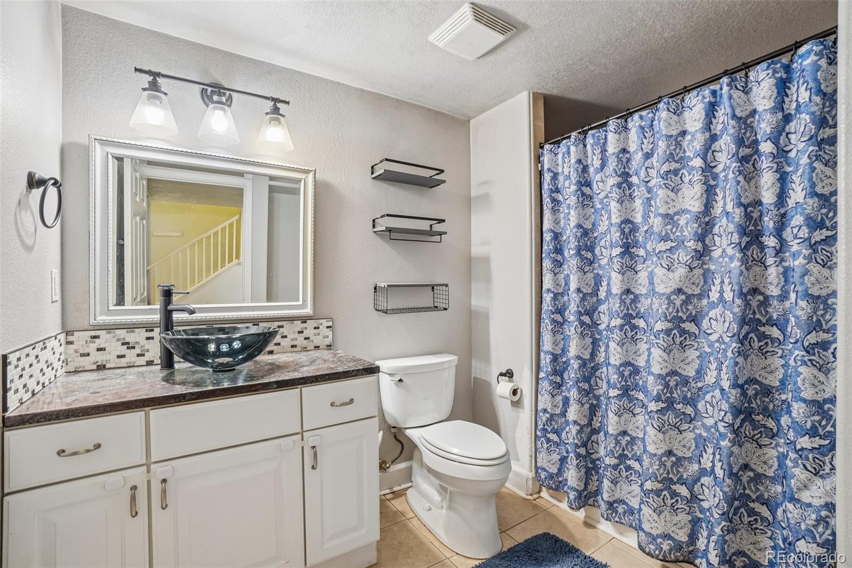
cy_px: 284
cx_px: 426
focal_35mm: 15
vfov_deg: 77.3
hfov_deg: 100.4
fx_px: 355
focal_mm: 10
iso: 400
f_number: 8
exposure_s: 1/6
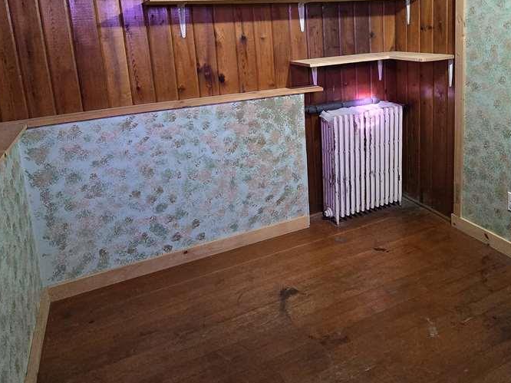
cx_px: 298
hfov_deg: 68.9
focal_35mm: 25
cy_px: 106
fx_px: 369
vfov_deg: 52.9
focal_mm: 2.2
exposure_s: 1/60
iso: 1000
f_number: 2.2
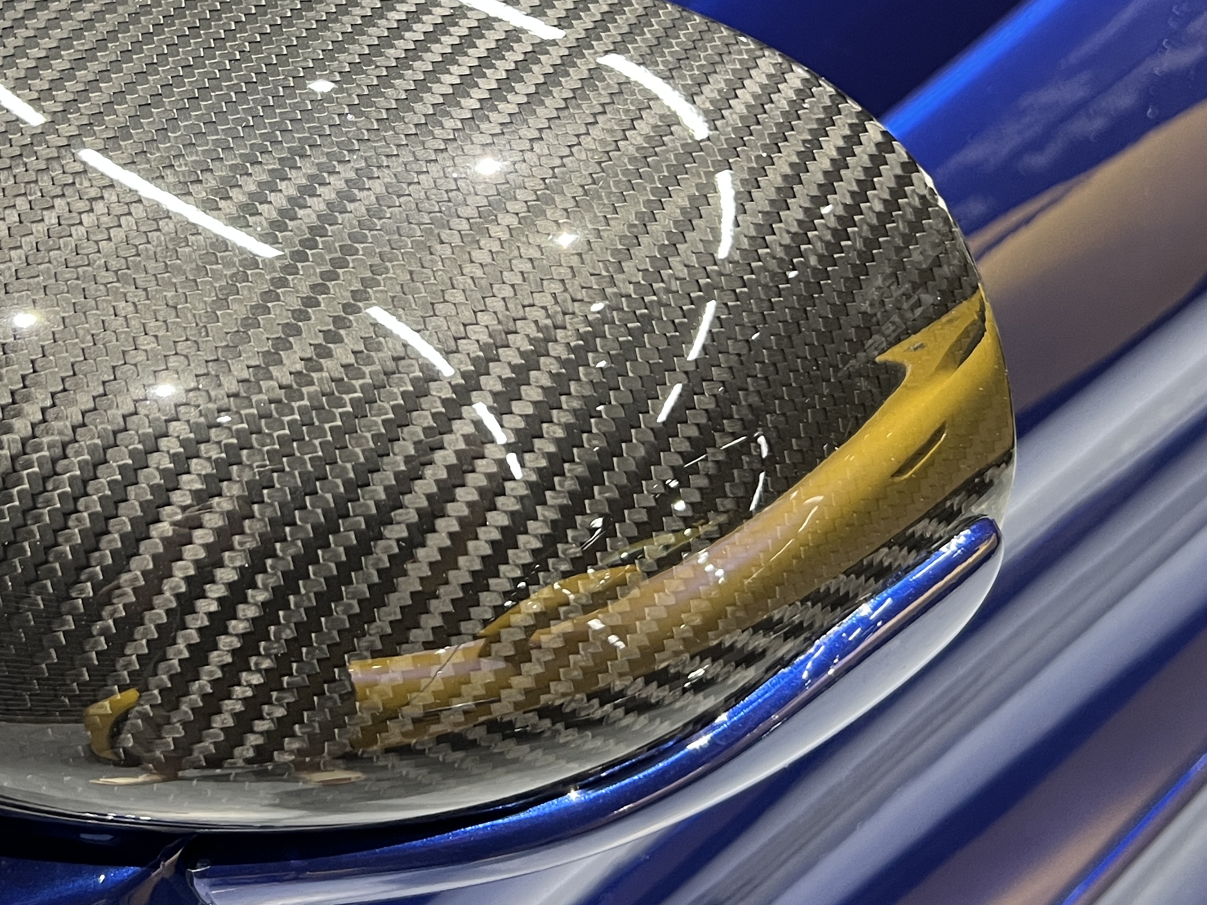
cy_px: 195
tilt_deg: -34.6
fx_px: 1953
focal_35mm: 56
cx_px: 377
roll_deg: +4.4
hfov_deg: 34.0
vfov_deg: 25.7
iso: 160
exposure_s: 1/50
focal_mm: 5.7
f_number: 1.5
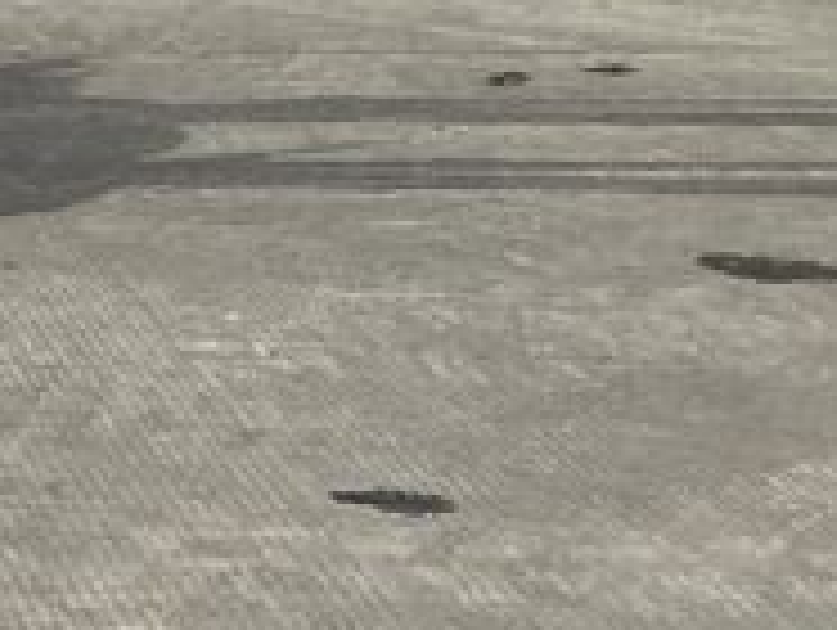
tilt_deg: +7.2
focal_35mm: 154
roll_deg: +1.1
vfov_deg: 8.6
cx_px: -1224
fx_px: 3728
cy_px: -1008
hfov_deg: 10.8
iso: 25
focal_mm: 3
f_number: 1.8
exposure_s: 1/1786
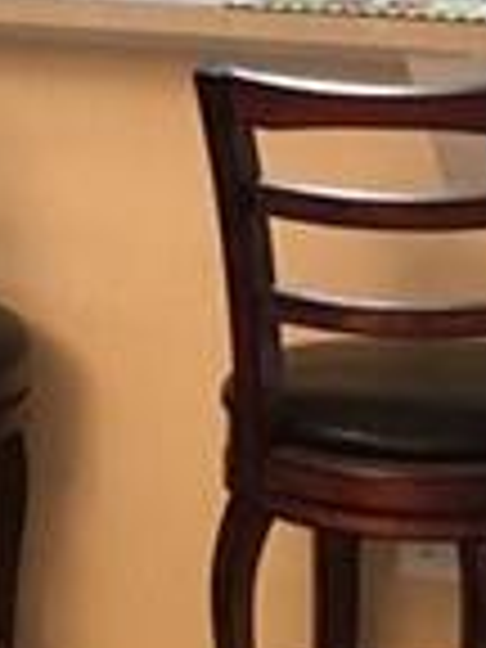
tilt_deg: -10.7
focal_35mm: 155
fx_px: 2902
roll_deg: -1.1
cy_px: 135
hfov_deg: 9.6
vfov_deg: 12.7
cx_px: 126
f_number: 2.2
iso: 320
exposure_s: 1/15
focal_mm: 4.15
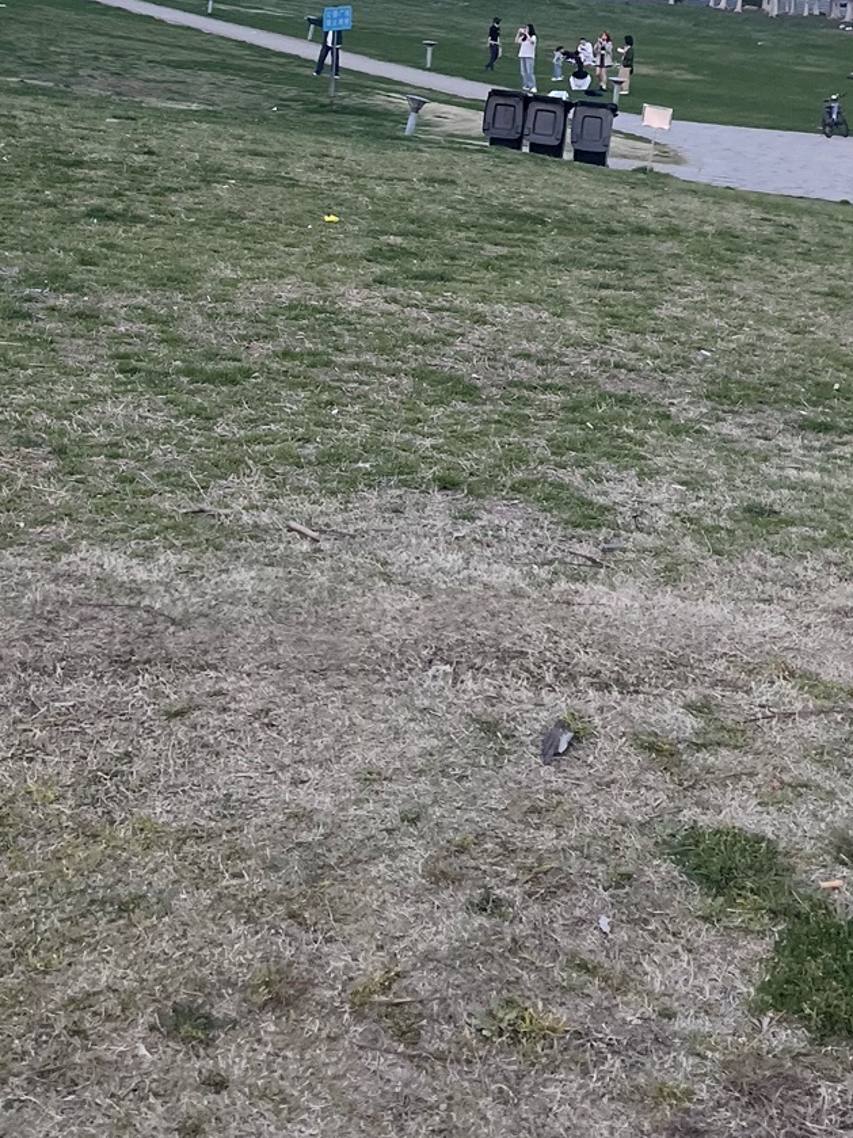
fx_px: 2038
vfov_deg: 27.9
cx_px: 392
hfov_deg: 23.6
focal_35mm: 62
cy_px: -170
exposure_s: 1/121
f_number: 1.6
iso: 80
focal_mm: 4.2
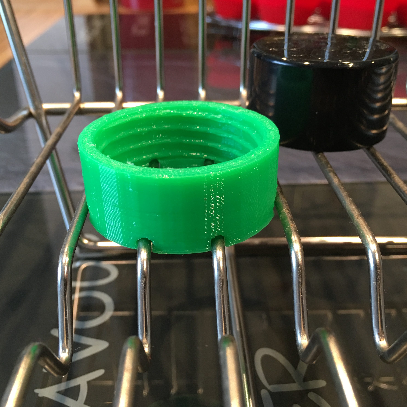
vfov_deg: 47.2
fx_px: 466
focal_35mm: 35
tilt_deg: -27.9
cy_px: 207
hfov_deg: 47.2
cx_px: 202
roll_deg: -0.5
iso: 50
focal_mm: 4.15
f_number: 2.2
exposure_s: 1/17
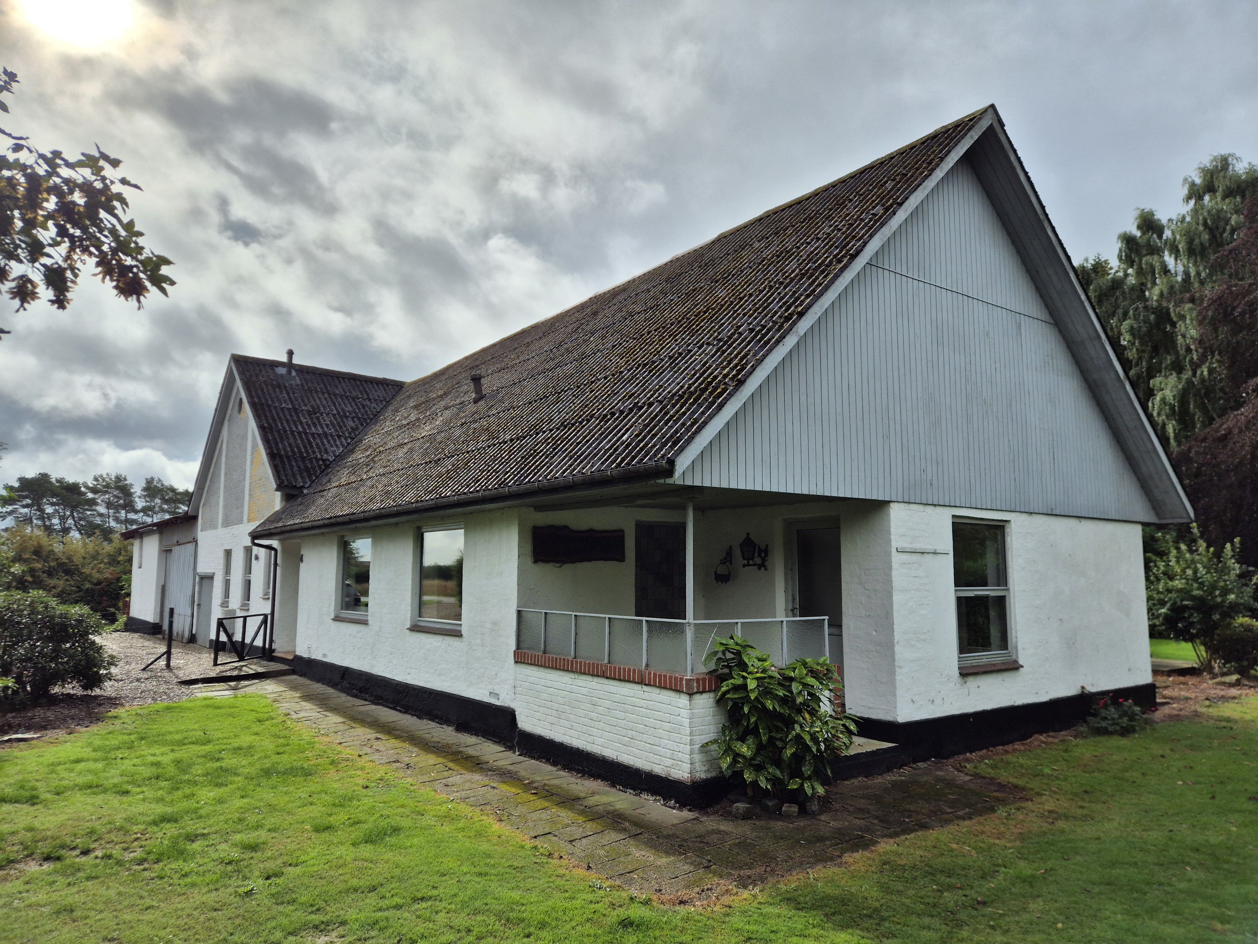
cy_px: 472
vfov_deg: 58.9
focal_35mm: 23
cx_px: 629
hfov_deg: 73.9
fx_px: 836
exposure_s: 1/5088
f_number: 1.8
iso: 25
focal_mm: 5.4
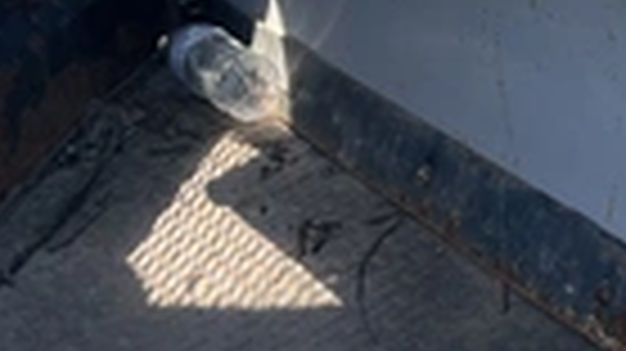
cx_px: 712
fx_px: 1510
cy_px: 180
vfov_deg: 13.3
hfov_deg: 22.0
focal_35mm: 91
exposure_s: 1/344
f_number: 1.8
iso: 25
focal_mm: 3
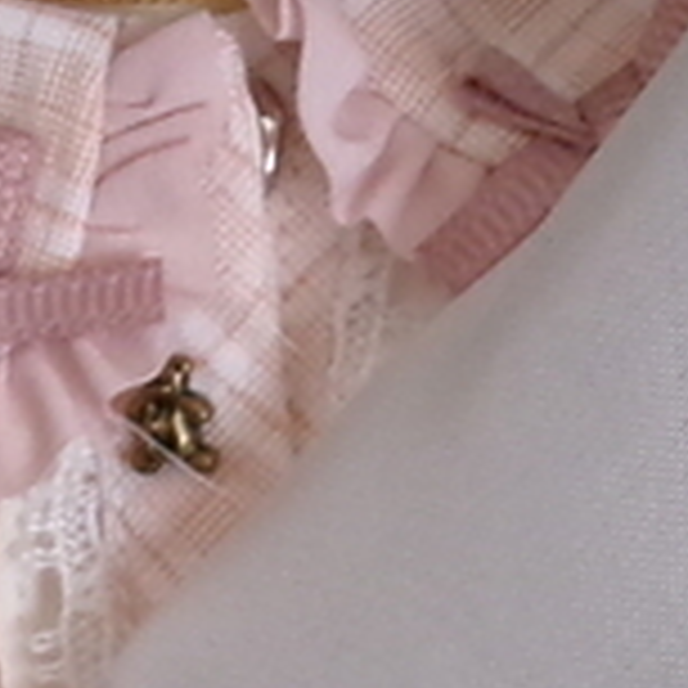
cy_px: 22
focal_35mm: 298
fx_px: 6701
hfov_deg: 5.9
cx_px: 54
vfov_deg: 5.9
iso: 309
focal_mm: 7.8
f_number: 4.7
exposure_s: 1/34
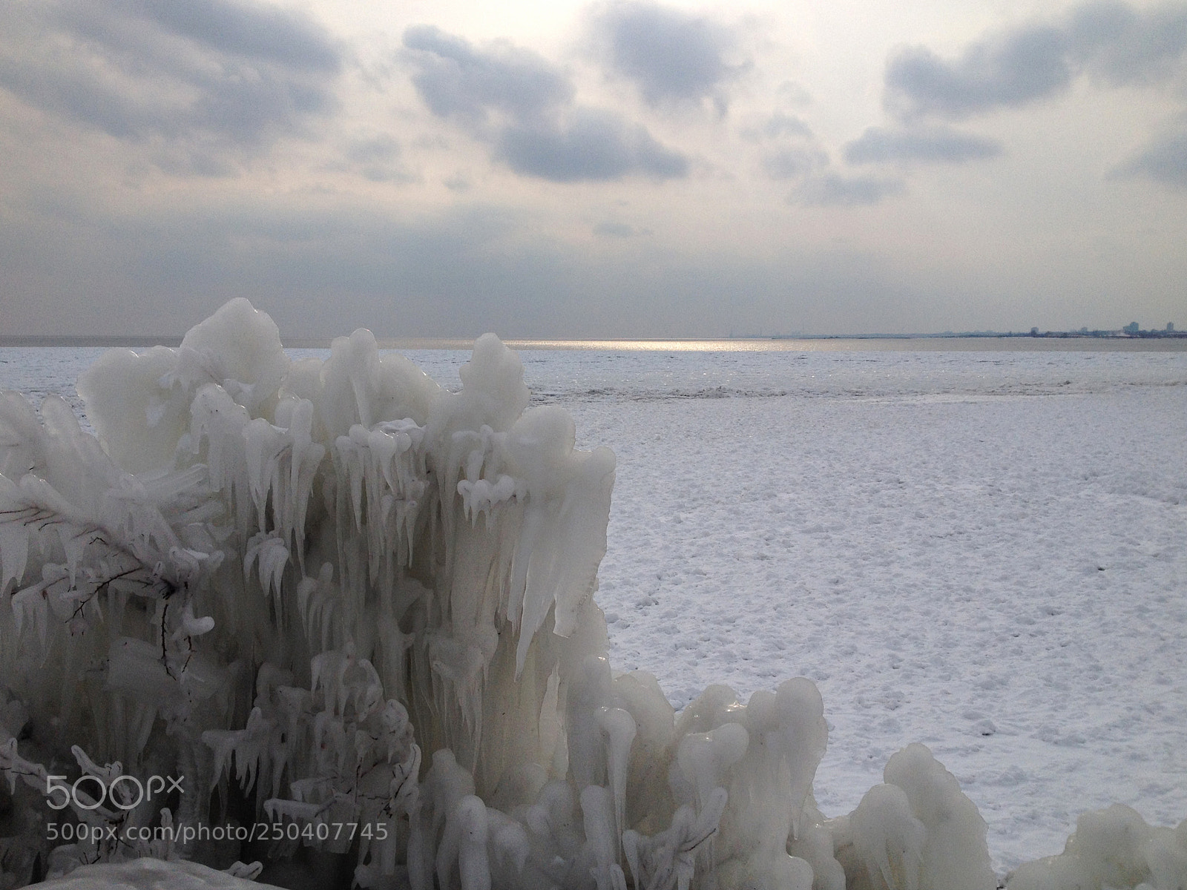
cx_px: 594
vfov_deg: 40.7
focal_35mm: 35
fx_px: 1200
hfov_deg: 52.6
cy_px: 445
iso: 50
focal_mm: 4.28
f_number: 2.4
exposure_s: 1/3953
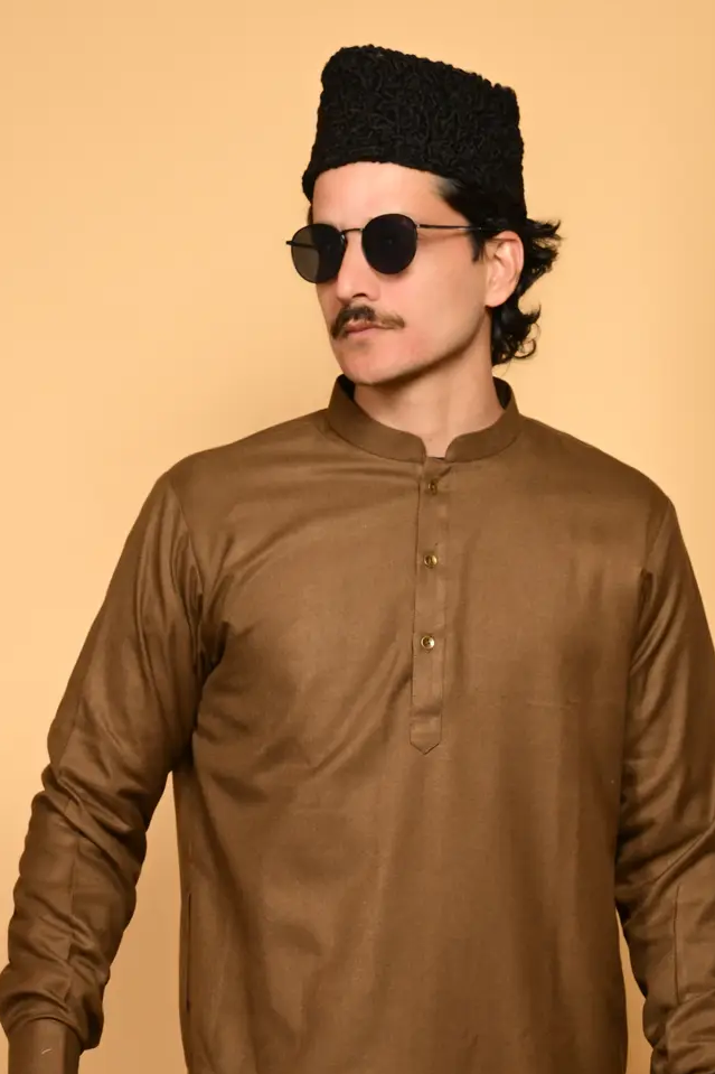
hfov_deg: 11.7
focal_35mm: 117
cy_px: 1016
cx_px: 320
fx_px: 3487
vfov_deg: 17.2
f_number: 6.3
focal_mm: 44
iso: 160
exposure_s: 1/200
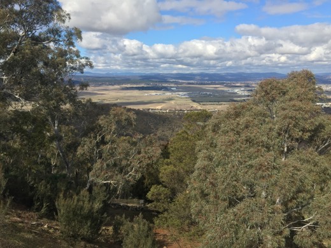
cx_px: 166
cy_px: 124
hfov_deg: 61.7
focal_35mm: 29
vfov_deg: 48.2
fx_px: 277
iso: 32
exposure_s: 1/2198
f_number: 2.2
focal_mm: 4.15
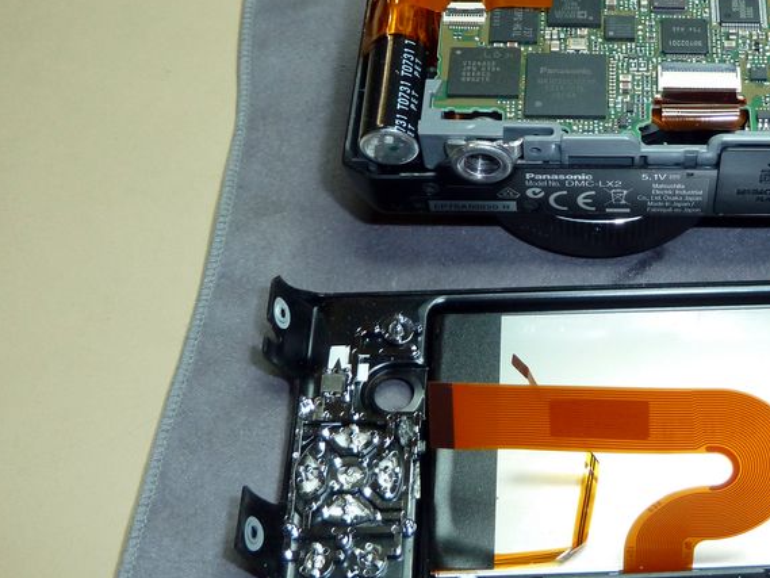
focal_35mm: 54
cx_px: 659
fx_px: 1201
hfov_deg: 34.0
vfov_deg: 27.0
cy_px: 223
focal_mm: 5
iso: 160
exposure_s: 1/30
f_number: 3.4
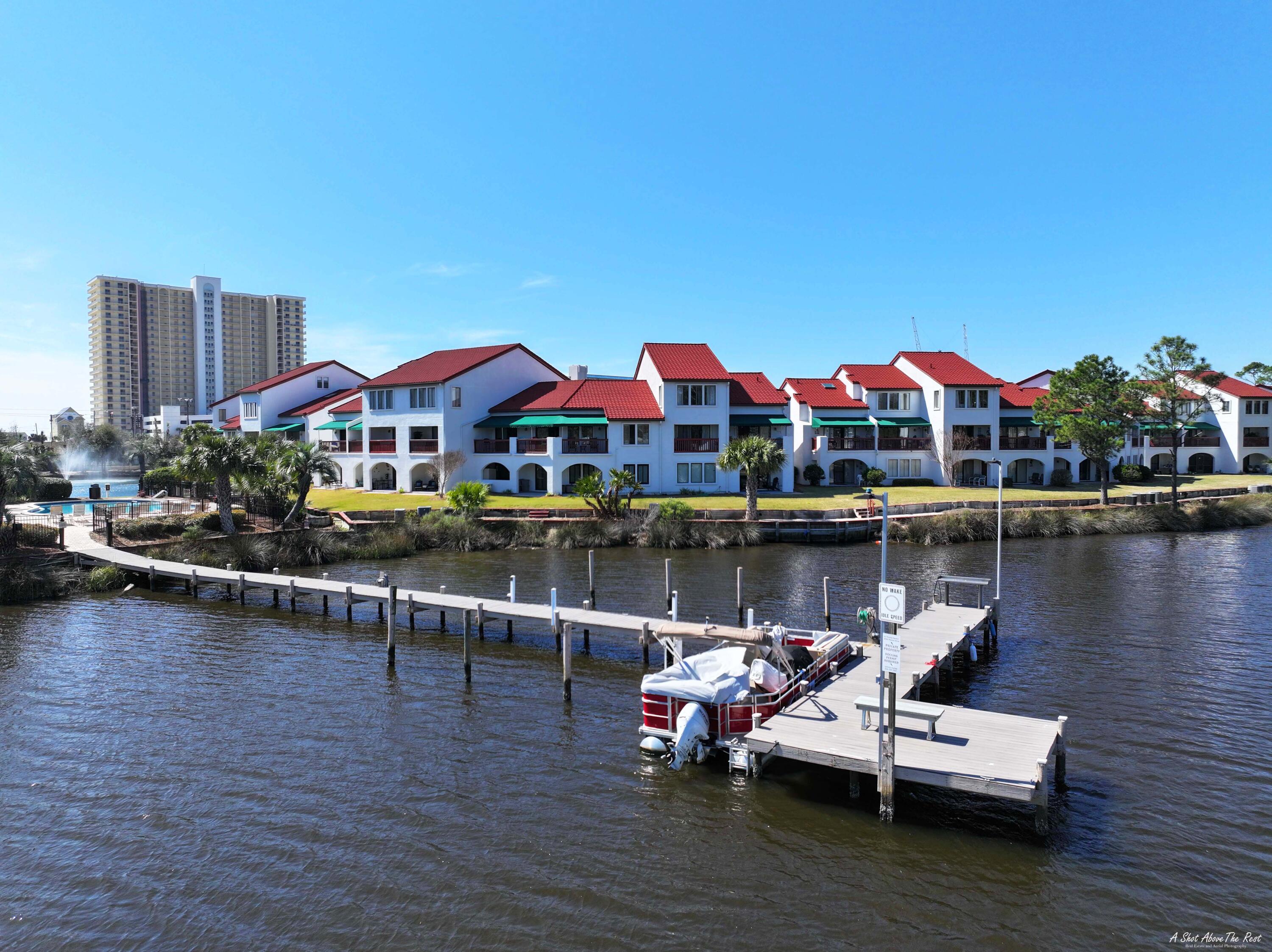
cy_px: 476
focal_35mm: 24
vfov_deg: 56.8
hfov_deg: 71.6
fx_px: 881
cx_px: 636
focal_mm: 12.29
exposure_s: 1/2500
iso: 170
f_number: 2.8
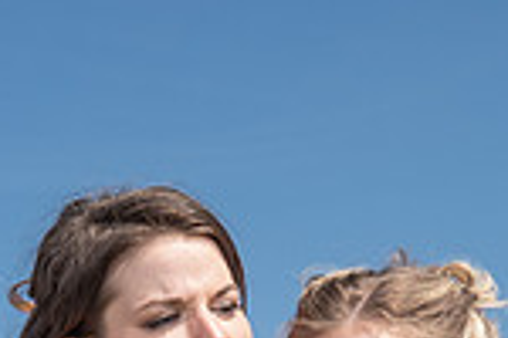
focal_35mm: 154
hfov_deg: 13.3
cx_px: 208
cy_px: 572
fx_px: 2173
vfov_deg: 8.6
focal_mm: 35
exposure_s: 1/250
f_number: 7.1
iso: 50
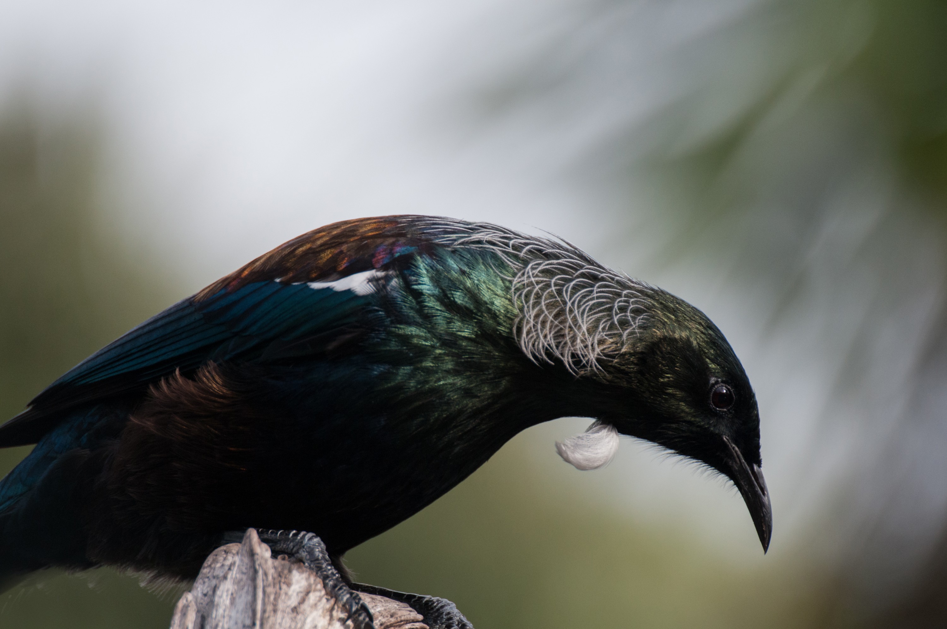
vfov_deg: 2.0
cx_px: 474
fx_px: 18130
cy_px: 314
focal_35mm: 690
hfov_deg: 3.0
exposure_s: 1/800
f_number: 6.3
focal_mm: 460
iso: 500
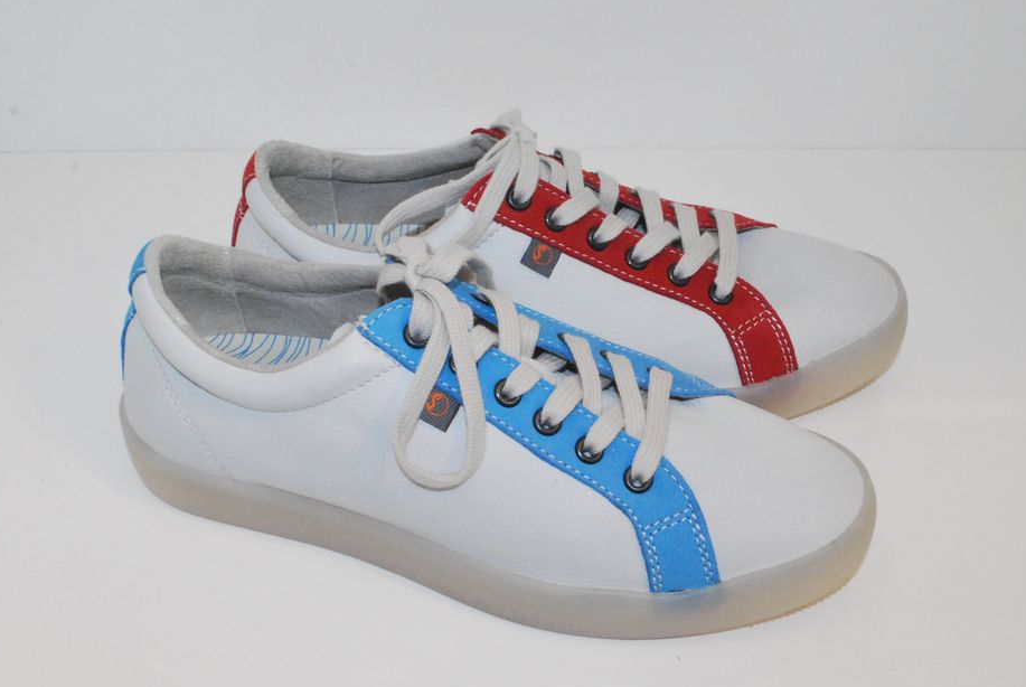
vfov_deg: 31.3
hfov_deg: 45.4
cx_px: 492
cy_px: 318
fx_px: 1227
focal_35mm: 43
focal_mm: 22
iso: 1600
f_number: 16
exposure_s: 1/200
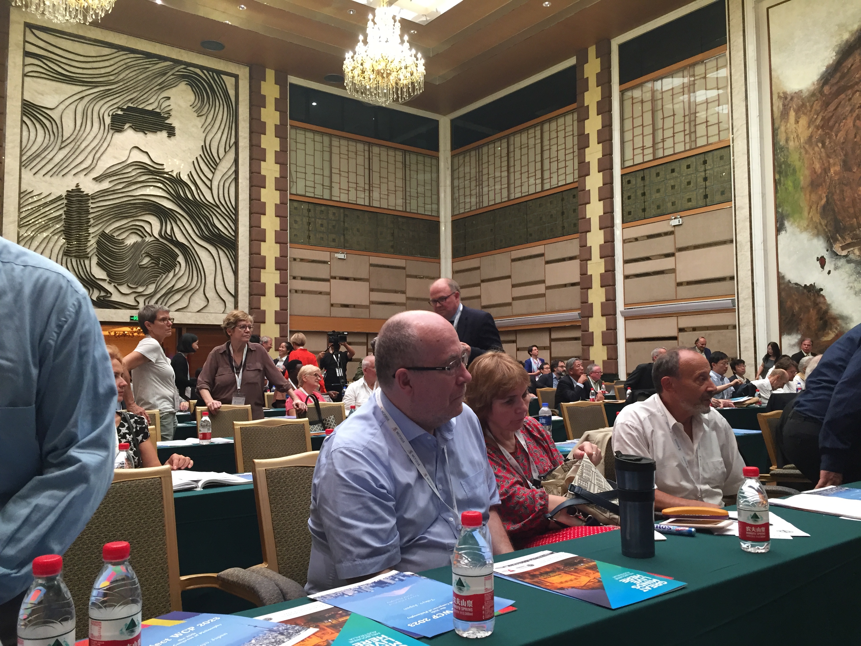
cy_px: 323
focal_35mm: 29
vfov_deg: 48.2
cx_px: 430
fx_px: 721
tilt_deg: +5.4
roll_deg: -0.6
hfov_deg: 61.7
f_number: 2.2
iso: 50
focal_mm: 4.15
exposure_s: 1/30
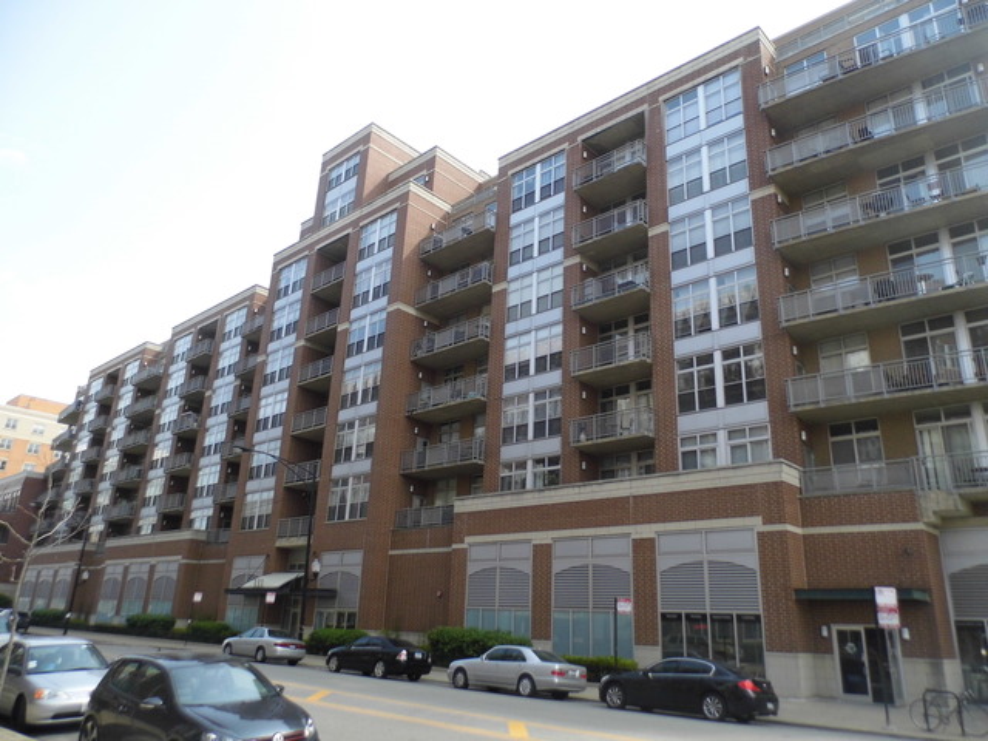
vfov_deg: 54.9
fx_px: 714
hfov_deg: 69.4
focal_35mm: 25
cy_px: 370
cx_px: 494
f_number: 3.1
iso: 100
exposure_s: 1/500
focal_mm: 4.5
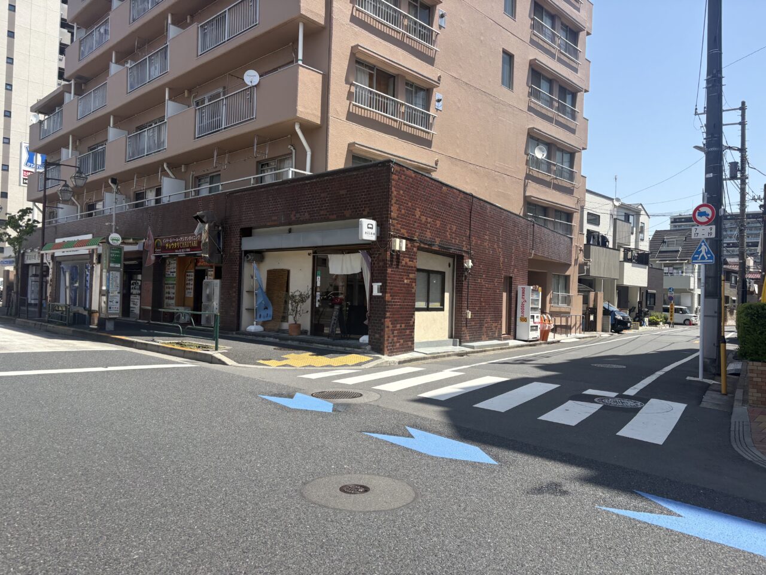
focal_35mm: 26
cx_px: 383
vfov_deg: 53.1
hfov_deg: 67.3
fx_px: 575
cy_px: 288
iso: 50
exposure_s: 1/2364
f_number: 1.6
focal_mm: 5.96
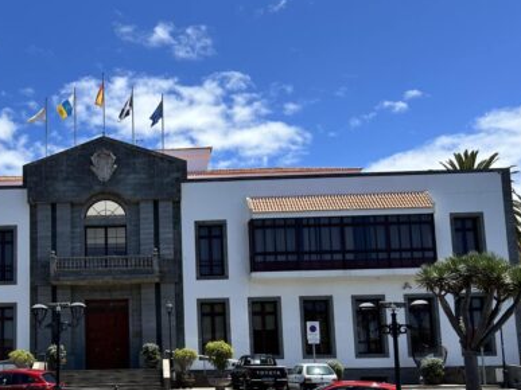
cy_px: 287
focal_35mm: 42
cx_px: 122
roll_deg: +0.4
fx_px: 632
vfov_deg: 33.7
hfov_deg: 43.2
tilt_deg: +10.3
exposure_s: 1/3460
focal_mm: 5.7
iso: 50
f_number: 1.5
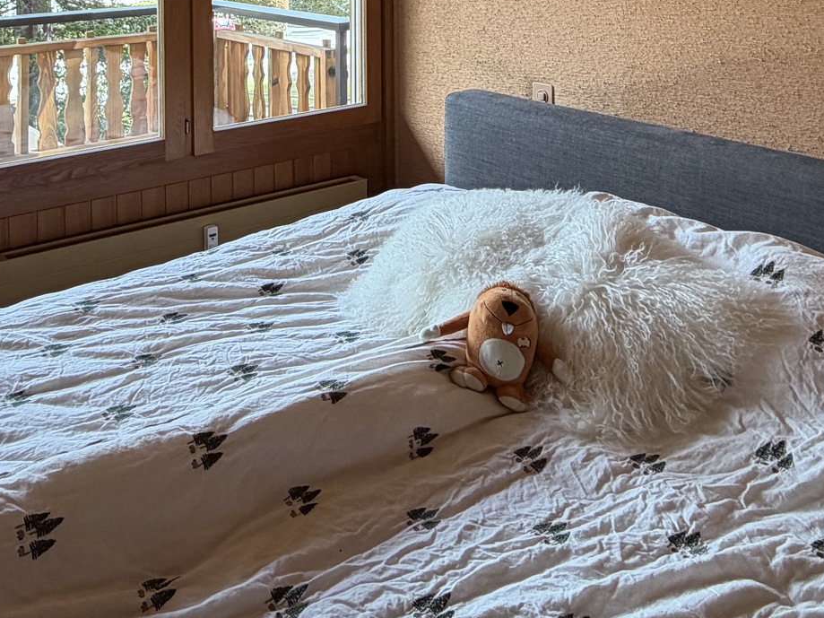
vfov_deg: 32.2
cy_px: -71
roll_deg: -0.3
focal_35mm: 39
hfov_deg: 47.4
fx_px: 928
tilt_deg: -1.3
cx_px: 301
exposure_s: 1/100
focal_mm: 2.22
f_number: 2.2
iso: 80
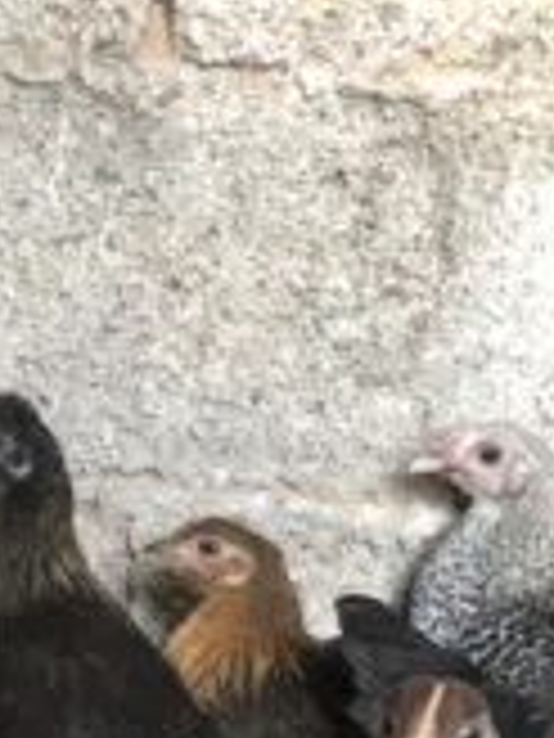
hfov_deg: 10.5
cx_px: -63
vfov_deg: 14.0
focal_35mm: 139
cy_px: 724
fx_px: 2966
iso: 250
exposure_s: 1/30
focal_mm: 6.6
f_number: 2.8
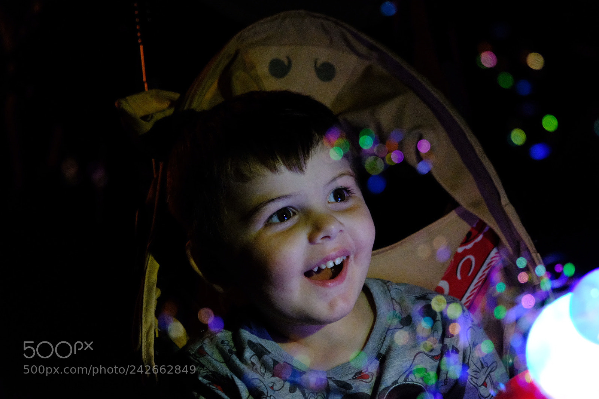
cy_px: 200
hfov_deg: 32.9
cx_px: 300
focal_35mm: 61
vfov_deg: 22.3
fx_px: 1015
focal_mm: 40.7
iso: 10000
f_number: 4
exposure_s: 1/160
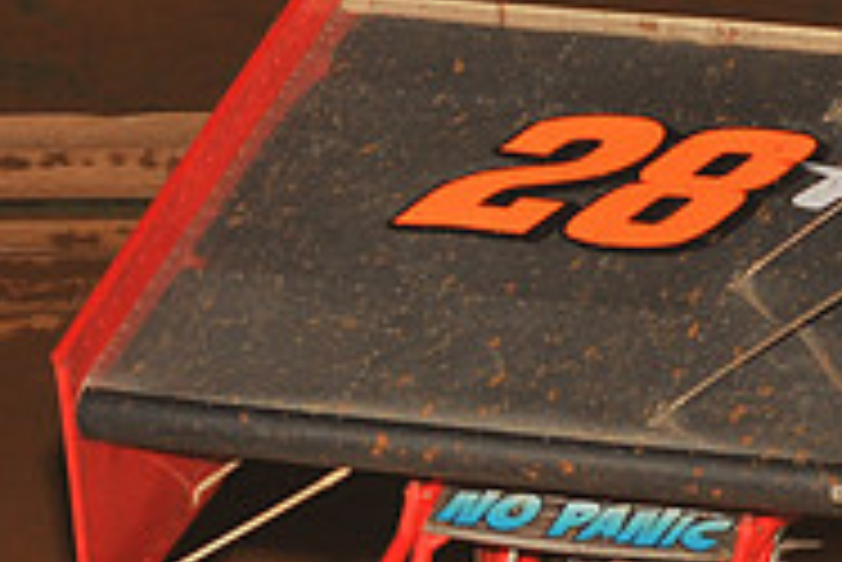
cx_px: 437
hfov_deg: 6.3
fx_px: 7630
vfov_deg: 4.2
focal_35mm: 326
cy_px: 569
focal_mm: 105
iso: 800
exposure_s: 1/320
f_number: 6.3
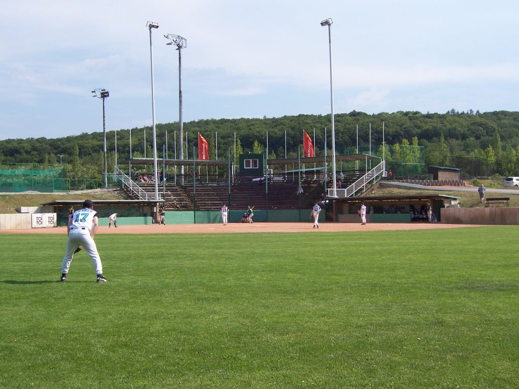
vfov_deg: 32.2
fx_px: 675
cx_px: 260
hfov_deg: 42.1
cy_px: 194
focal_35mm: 45
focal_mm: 7.7
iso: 80
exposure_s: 1/400
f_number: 5
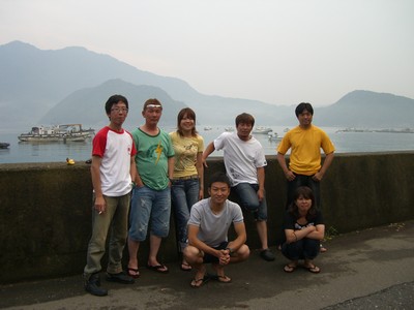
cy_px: 155
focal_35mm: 38
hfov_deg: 49.0
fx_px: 454
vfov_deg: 37.7
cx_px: 207
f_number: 2.8
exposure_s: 1/100
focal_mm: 7.9
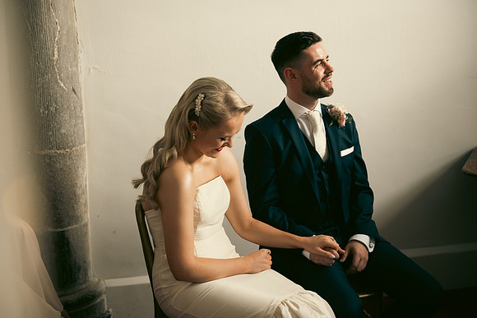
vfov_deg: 24.6
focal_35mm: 55
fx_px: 729
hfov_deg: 36.2
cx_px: 238
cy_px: 159
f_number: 3.5
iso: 800
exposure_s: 1/160
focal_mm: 55
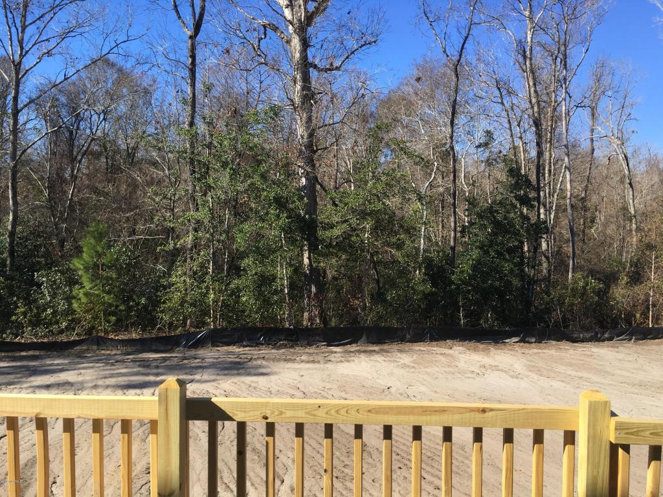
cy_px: 248
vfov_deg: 48.2
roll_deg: -0.8
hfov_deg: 61.7
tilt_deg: -2.7
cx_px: 332
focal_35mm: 29
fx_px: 555
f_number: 2.2
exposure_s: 1/836
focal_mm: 4.15
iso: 25
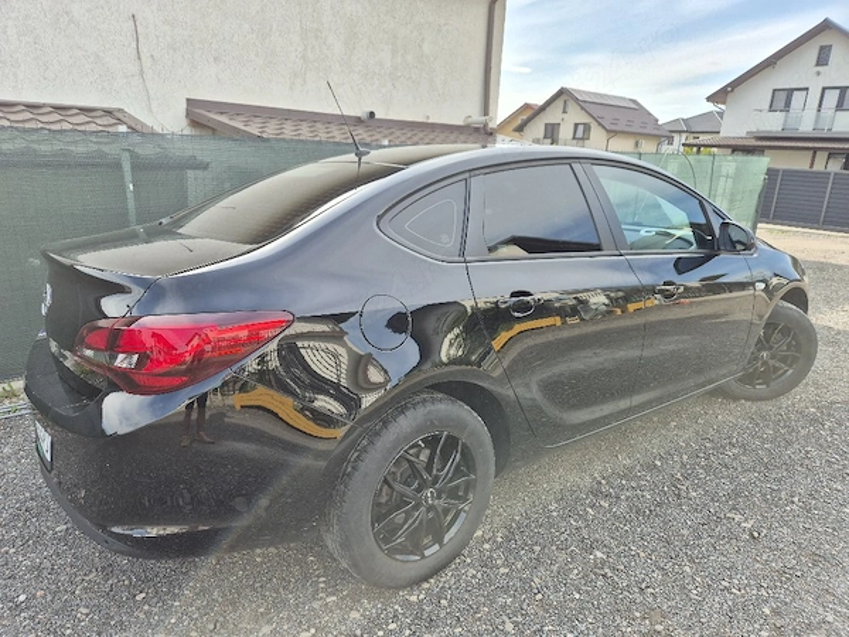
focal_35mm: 23
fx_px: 564
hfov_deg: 73.9
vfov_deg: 58.9
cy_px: 318
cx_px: 424
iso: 25
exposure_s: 1/556
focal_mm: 5.4
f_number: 1.8
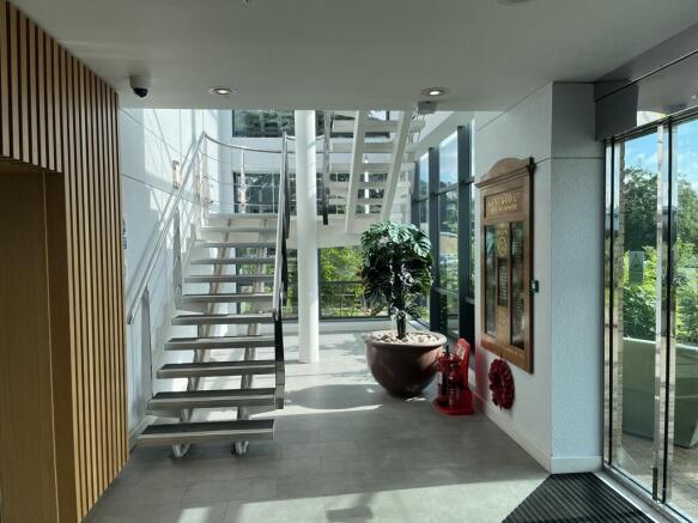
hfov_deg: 67.3
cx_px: 349
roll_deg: +0.5
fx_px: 524
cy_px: 262
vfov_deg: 53.0
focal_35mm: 26
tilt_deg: -2.1
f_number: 1.6
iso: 50
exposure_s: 1/772
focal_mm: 5.1
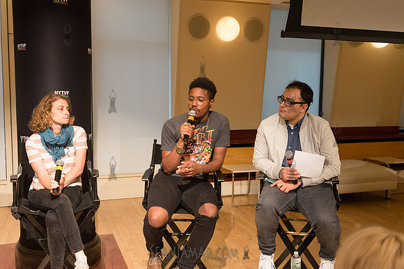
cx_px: 202
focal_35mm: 38
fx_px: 427
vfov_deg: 35.1
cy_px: 134
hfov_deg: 50.7
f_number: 4
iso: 2500
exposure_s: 1/250
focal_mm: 38
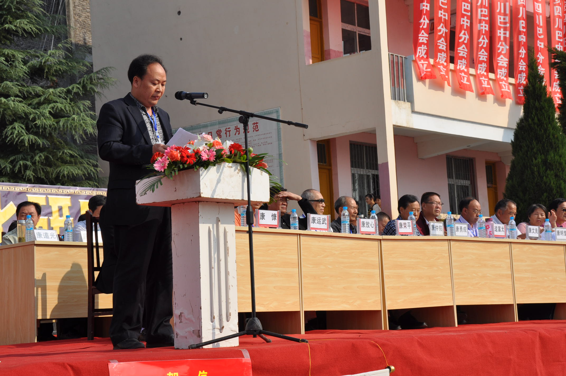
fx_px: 1178
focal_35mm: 75
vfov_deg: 18.1
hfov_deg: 27.0
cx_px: 283
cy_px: 188
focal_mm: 50
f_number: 10
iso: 200
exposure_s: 1/400
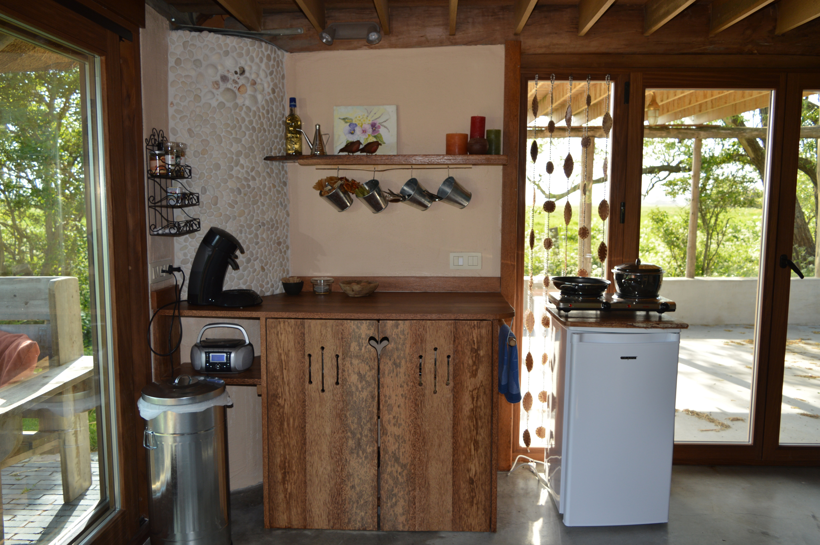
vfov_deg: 47.8
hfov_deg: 67.4
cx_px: 410
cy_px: 272
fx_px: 614
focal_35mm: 27
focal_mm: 18
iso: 125
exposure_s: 1/125
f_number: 4
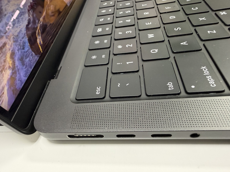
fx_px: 166
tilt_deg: -43.9
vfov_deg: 54.9
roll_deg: +16.3
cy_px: 84
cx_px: 114
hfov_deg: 69.4
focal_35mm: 25
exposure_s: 1/60
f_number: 2.2
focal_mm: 2.22
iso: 400
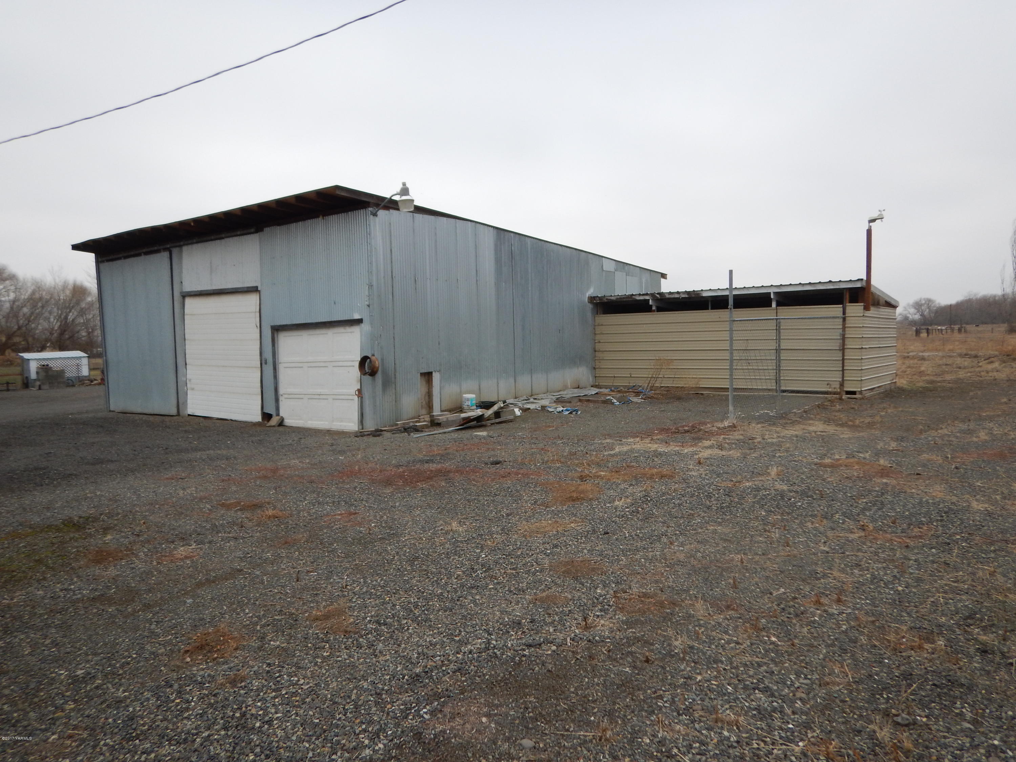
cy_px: 381
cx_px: 508
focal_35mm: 24
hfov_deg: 71.6
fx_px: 704
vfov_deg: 56.8
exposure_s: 1/500
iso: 125
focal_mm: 4.3
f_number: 2.8
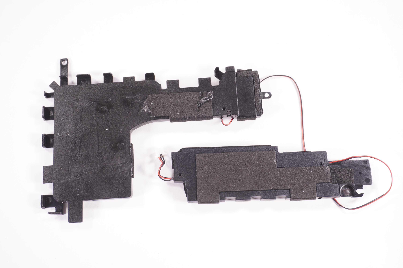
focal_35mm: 44
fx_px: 487
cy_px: 134
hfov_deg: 45.0
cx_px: 202
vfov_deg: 30.8
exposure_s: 1/200
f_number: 5.6
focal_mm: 29
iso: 800
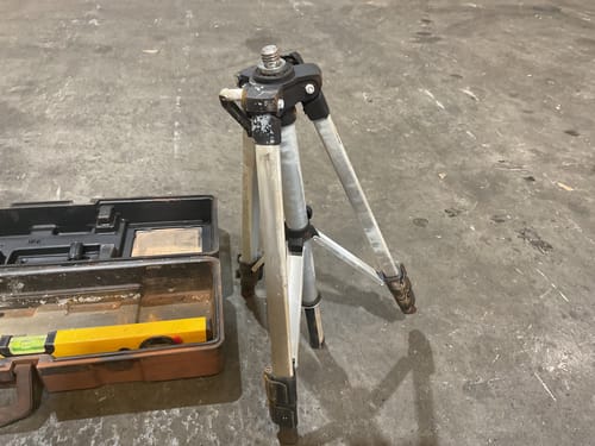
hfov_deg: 61.7
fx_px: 498
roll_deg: -2.7
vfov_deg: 48.2
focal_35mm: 29
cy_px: 223
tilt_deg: -35.1
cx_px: 298
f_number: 1.8
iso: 125
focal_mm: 3
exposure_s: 1/50
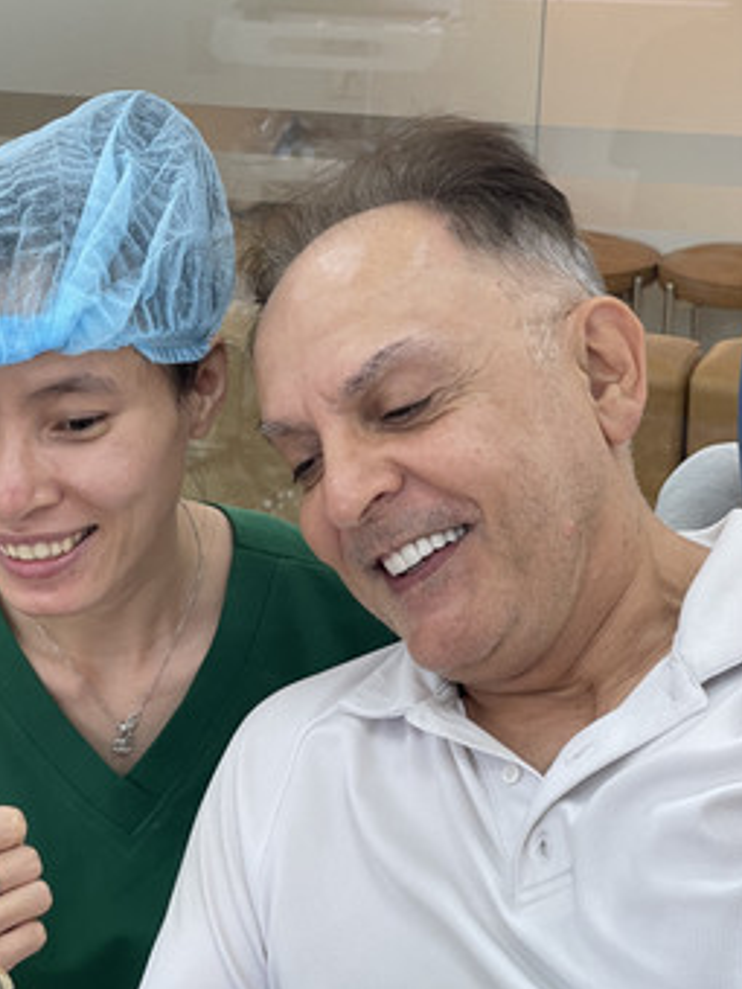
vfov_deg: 20.9
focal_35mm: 94
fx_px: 2687
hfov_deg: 15.7
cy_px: 538
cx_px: 208
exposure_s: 1/100
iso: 100
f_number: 2.2
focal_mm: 7.5
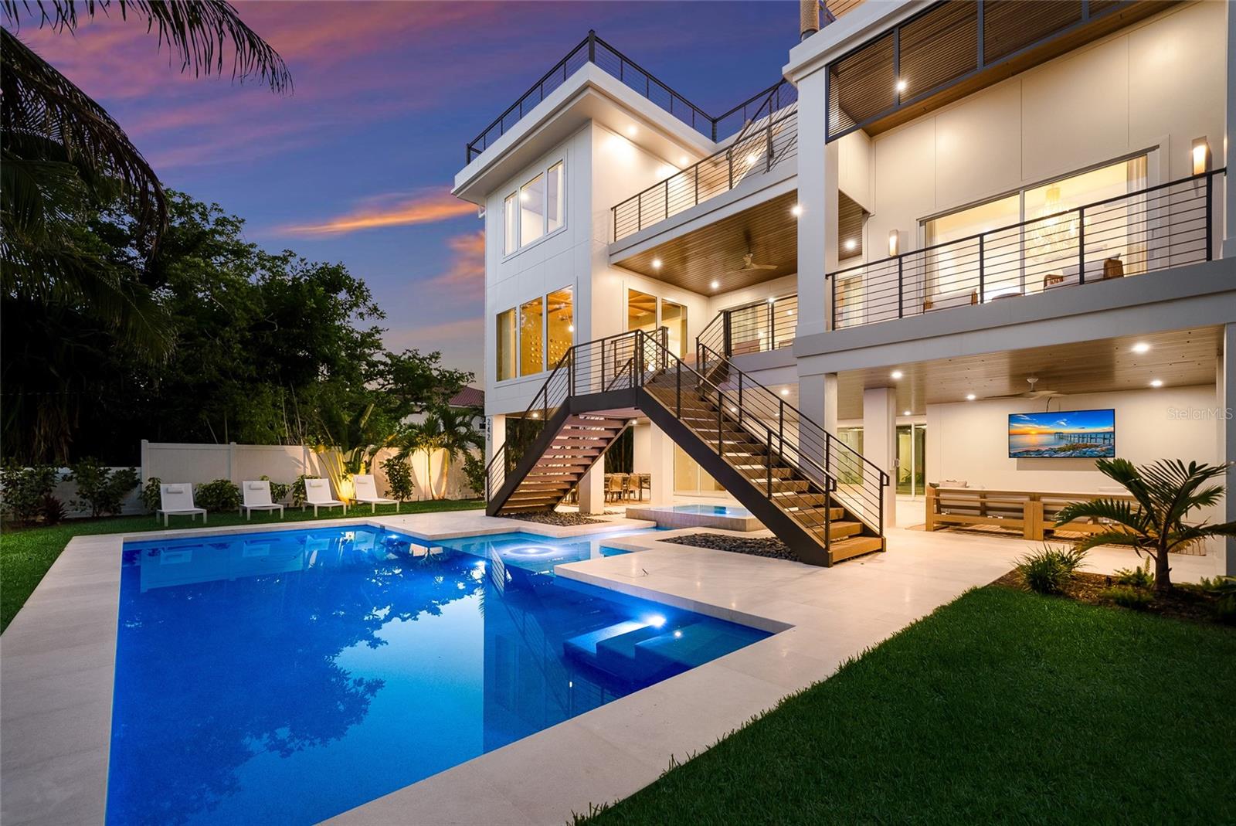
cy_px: 413
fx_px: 481
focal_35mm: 14
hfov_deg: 104.2
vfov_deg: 81.3
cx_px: 618
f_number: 4
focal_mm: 14
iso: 640
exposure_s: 1/40
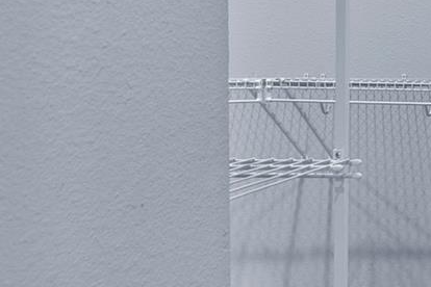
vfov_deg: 22.9
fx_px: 694
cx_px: 741
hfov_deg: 22.8
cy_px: 34
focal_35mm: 58
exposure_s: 2.5
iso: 100
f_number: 7.1
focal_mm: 10
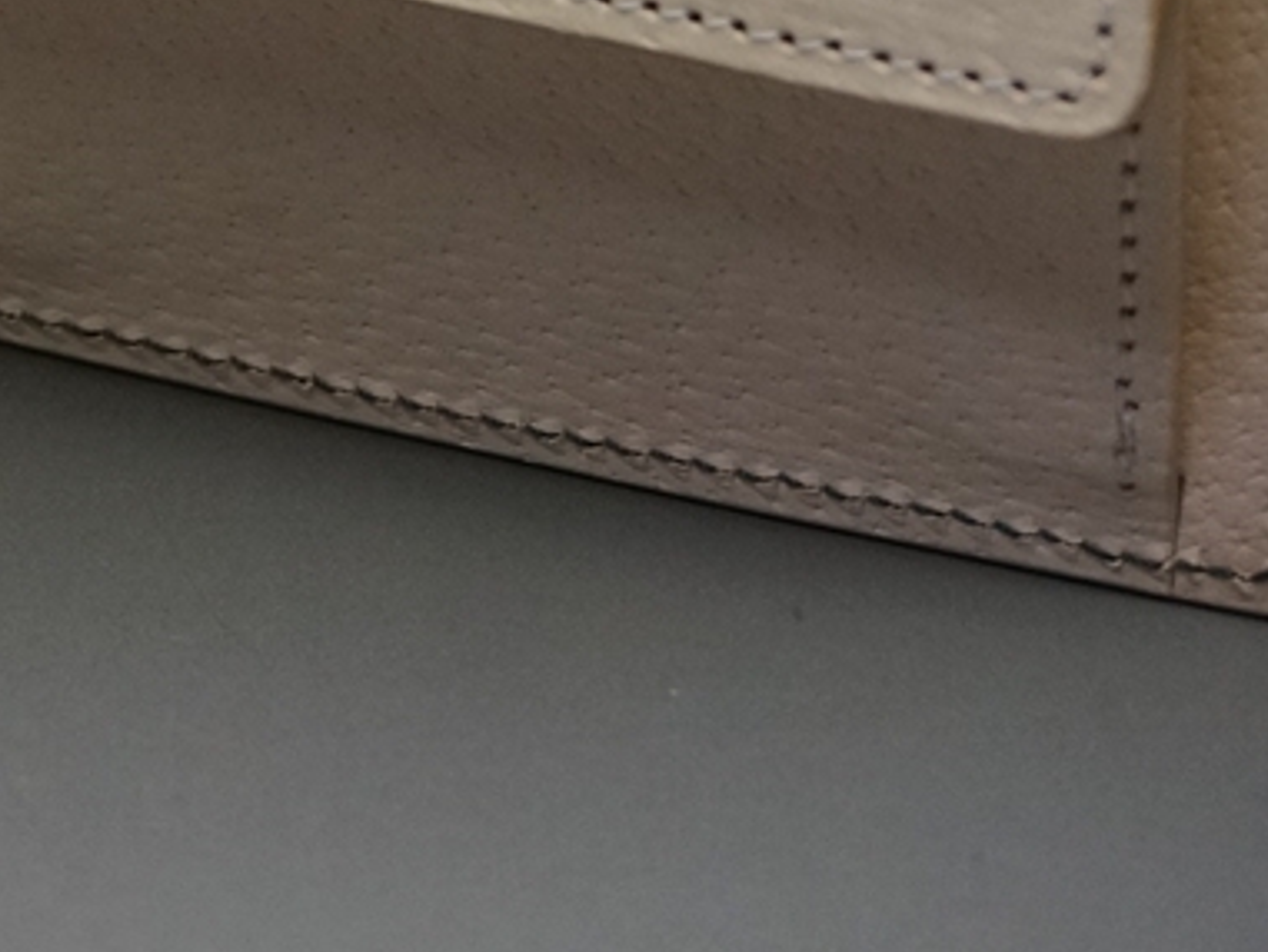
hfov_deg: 13.7
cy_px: -213
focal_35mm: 141
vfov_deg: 10.4
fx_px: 5149
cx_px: -170
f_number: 5
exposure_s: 1/160
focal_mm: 31
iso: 1250
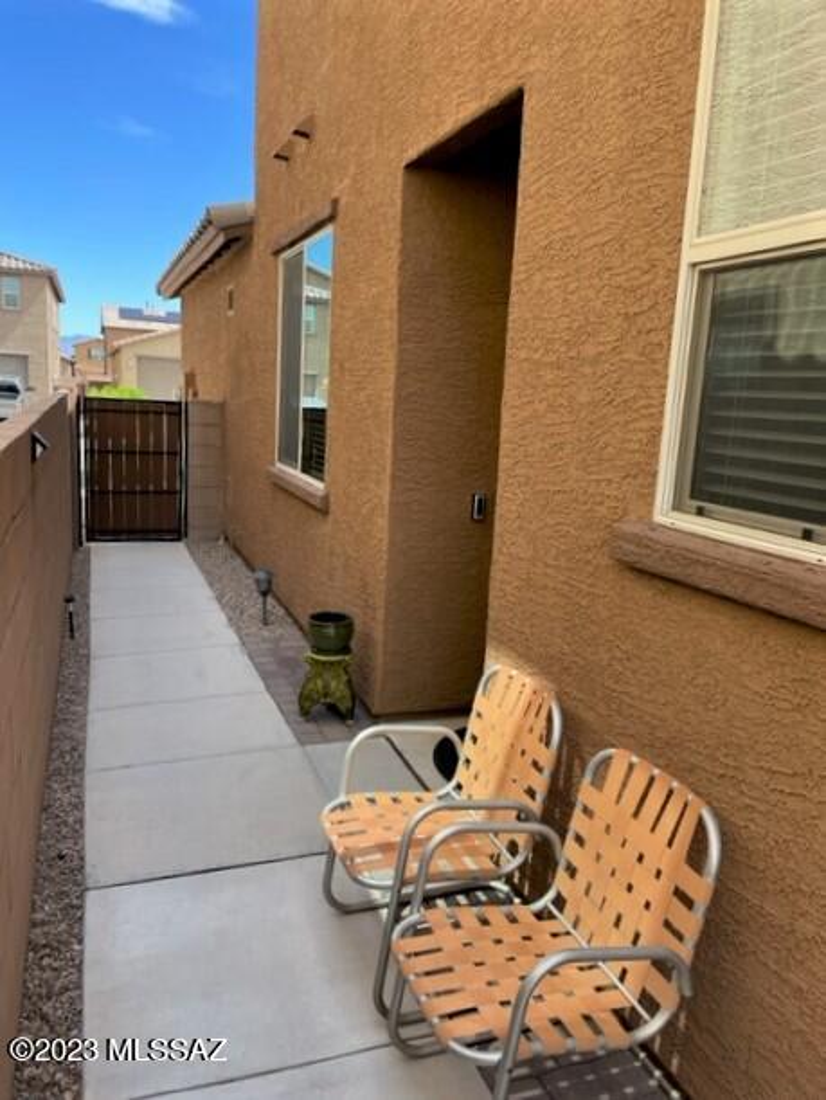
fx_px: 826
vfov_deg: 67.3
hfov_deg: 53.1
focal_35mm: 26
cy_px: 550
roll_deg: -4.5
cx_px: 413
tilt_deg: -9.4
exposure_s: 1/500
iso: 32
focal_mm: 4.2
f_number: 1.6
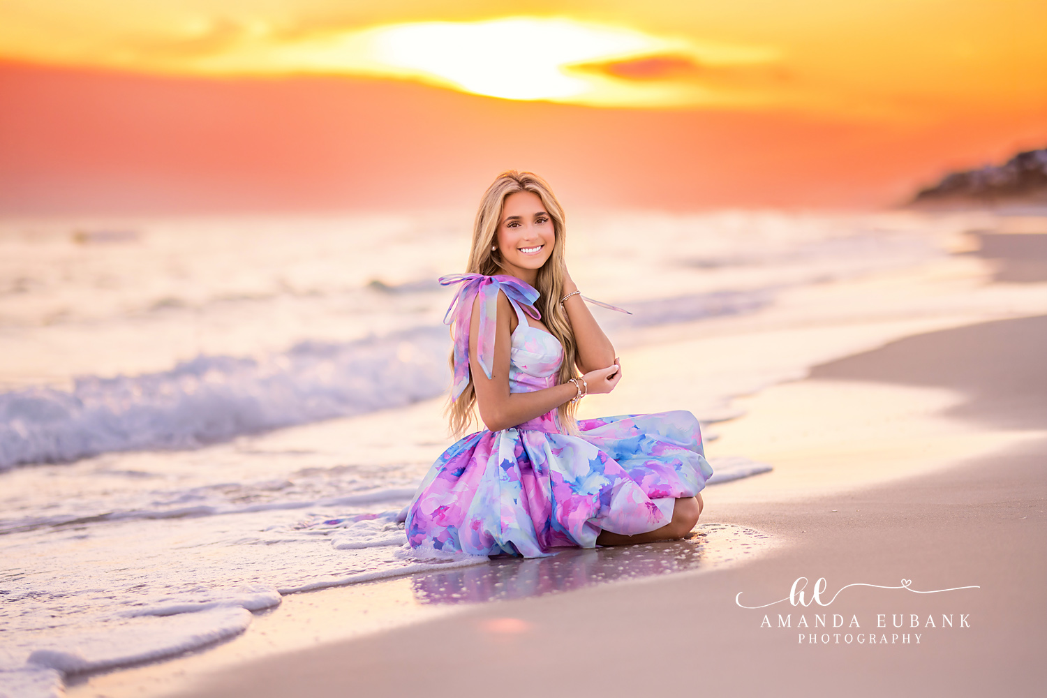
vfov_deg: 16.1
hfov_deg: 23.9
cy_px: 349
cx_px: 524
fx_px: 2472
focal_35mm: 85
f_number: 1.6
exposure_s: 1/2000
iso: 200
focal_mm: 85
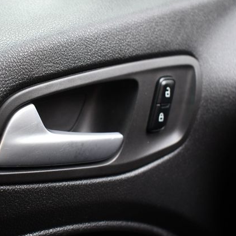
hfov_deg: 30.4
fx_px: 432
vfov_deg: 30.6
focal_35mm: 56
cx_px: 88
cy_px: 117
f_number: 4.2
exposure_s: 1/125
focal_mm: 29
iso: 800
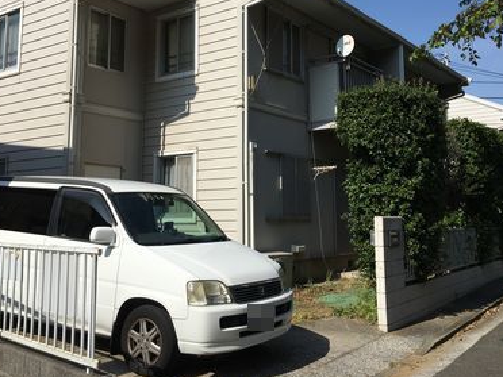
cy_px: 130
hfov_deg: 47.9
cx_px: 253
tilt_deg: +11.2
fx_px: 567
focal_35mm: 39
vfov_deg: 36.5
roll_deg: +0.4
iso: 25
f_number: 2.2
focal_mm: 4.15
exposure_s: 1/2747
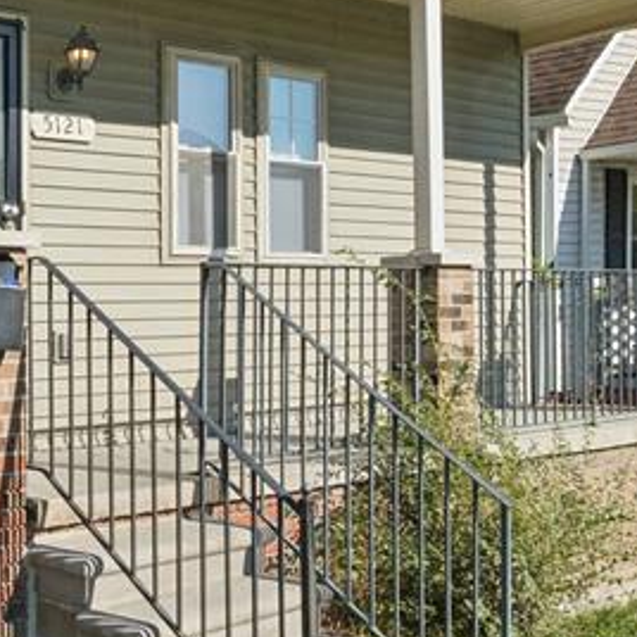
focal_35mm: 54
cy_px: -5
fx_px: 1116
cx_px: 64
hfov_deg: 30.5
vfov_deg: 29.6
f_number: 8
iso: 400
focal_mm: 11
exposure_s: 1/1000
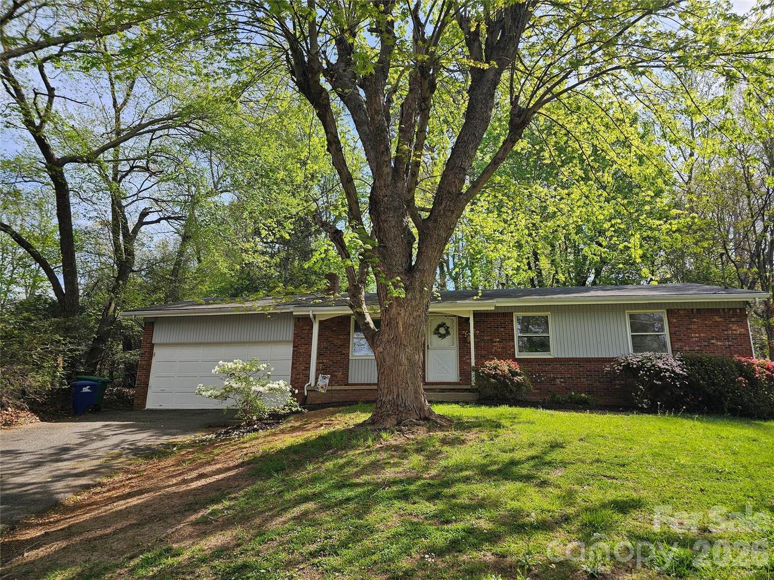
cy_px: 290
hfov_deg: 73.9
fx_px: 514
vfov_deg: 58.9
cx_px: 387
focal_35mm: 23
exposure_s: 1/396
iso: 10
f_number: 1.7
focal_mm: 6.3
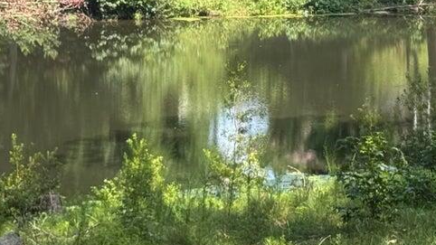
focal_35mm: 148
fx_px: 1711
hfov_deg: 14.5
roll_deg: -0.2
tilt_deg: -5.4
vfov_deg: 8.1
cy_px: -10
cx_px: 296
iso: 64
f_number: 1.78
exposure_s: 1/913
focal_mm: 6.76
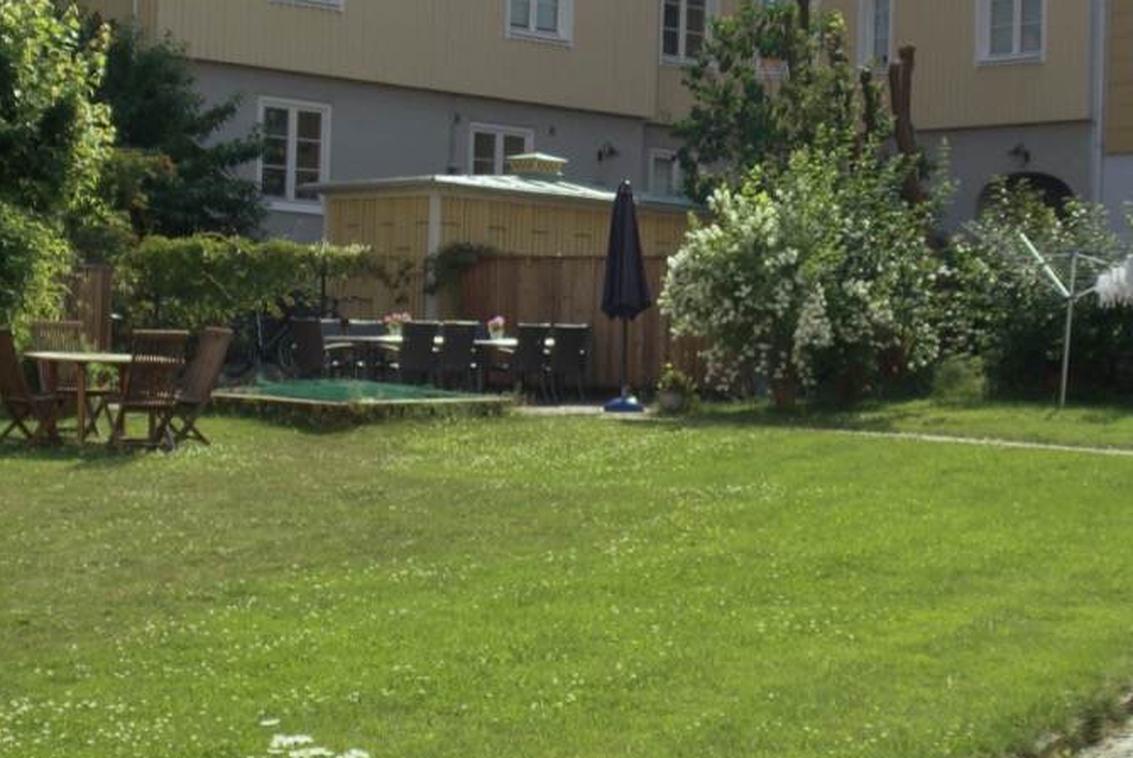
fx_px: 2709
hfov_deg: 23.6
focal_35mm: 86
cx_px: 511
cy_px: 431
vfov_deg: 15.9
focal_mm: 24
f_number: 4.5
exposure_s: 1/1000
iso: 200
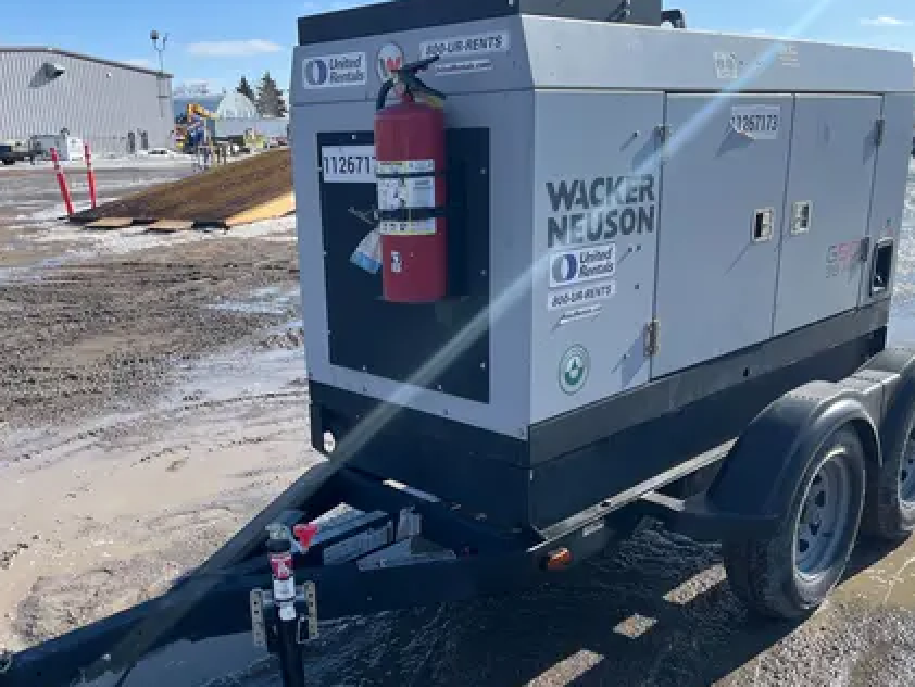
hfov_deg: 53.9
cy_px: 405
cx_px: 415
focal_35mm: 34
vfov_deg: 41.7
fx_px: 899
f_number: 1.6
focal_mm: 5.1
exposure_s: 1/2358
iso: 50
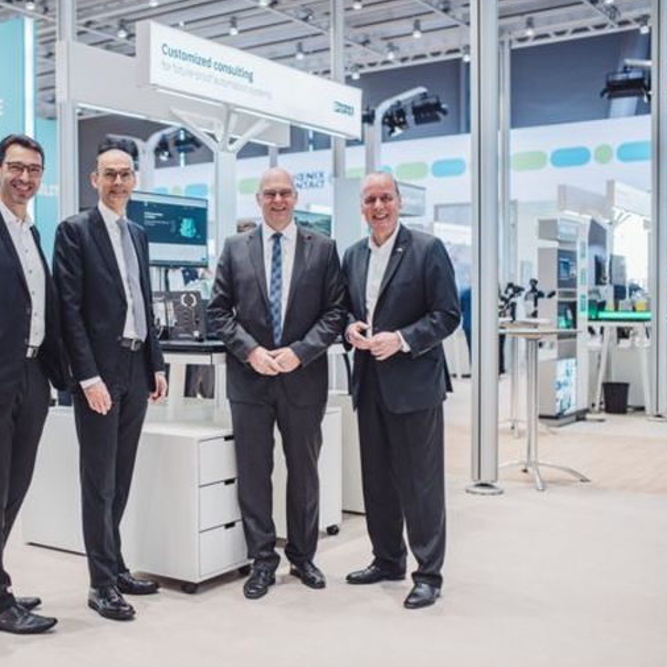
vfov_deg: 36.1
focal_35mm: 47
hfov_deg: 35.6
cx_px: 202
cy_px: 334
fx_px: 1025
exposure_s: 1/500
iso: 500
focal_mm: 35
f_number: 2
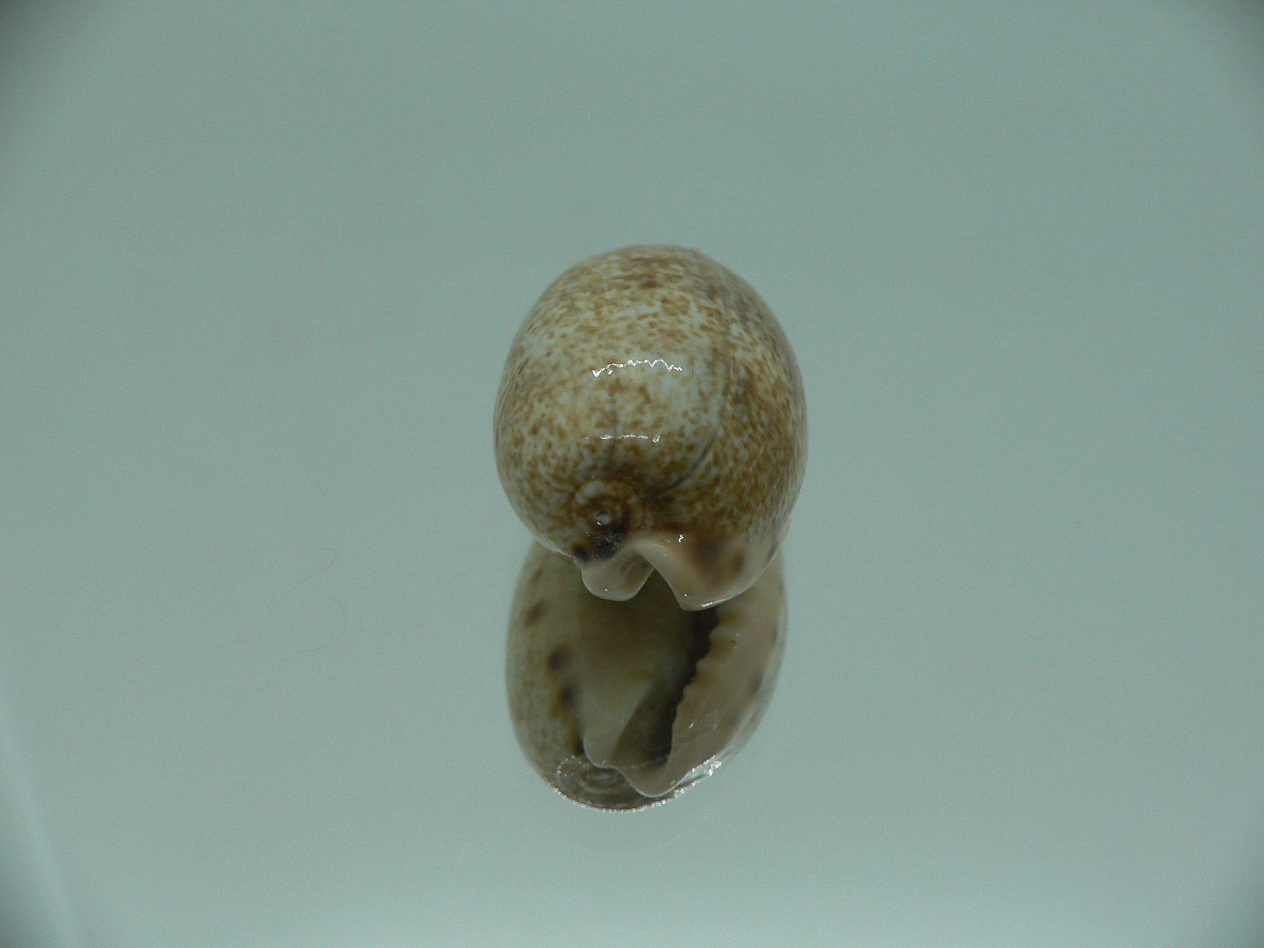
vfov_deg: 40.7
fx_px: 1278
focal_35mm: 35
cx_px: 632
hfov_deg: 52.6
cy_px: 474
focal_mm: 4.6
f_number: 2.8
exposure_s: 1/60
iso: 80
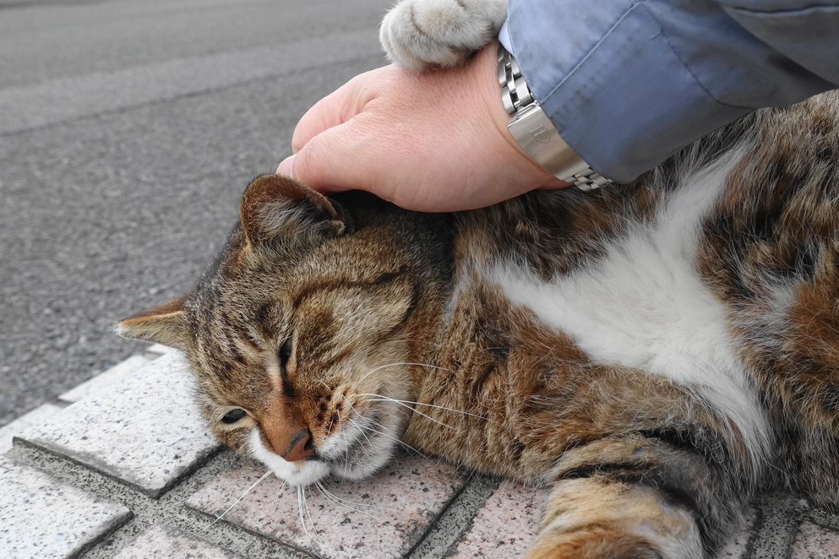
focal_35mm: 29
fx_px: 676
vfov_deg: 45.0
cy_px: 277
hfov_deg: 63.5
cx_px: 462
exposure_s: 1/250
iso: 400
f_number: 4
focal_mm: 8.8
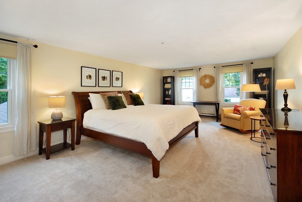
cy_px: 101
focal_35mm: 15
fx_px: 126
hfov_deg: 100.3
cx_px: 151
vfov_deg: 77.5
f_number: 4
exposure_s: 1/40
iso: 500
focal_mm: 10
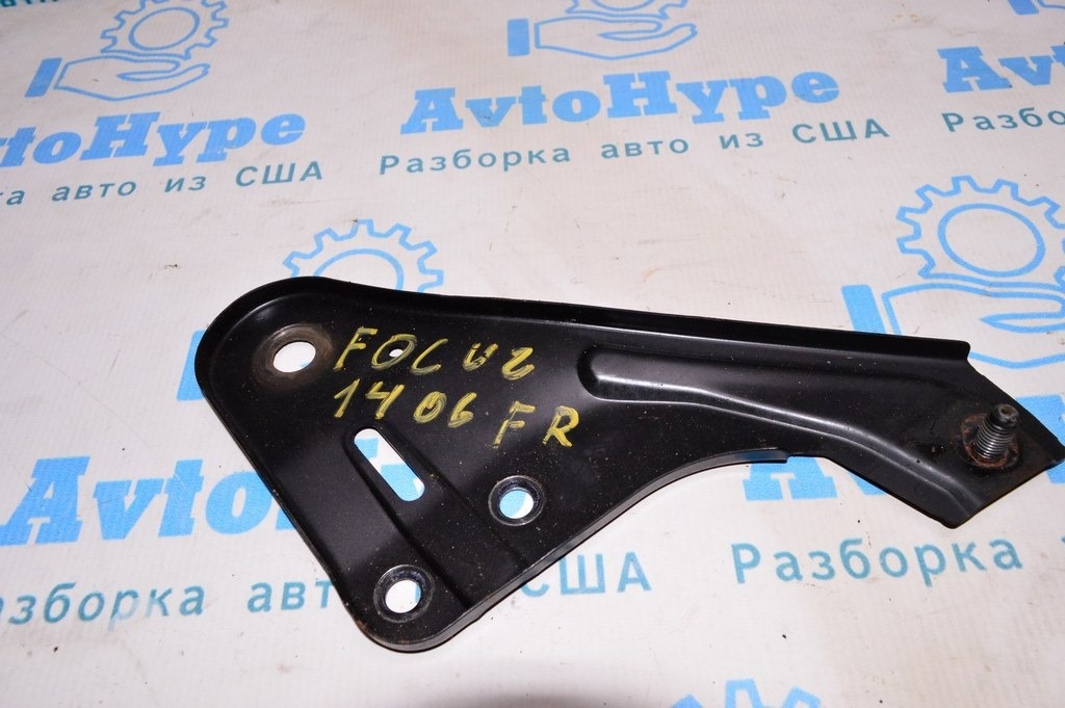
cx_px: 532
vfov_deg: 47.9
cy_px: 354
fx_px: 798
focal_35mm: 27
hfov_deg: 67.4
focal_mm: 18
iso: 1600
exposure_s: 1/200
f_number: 8
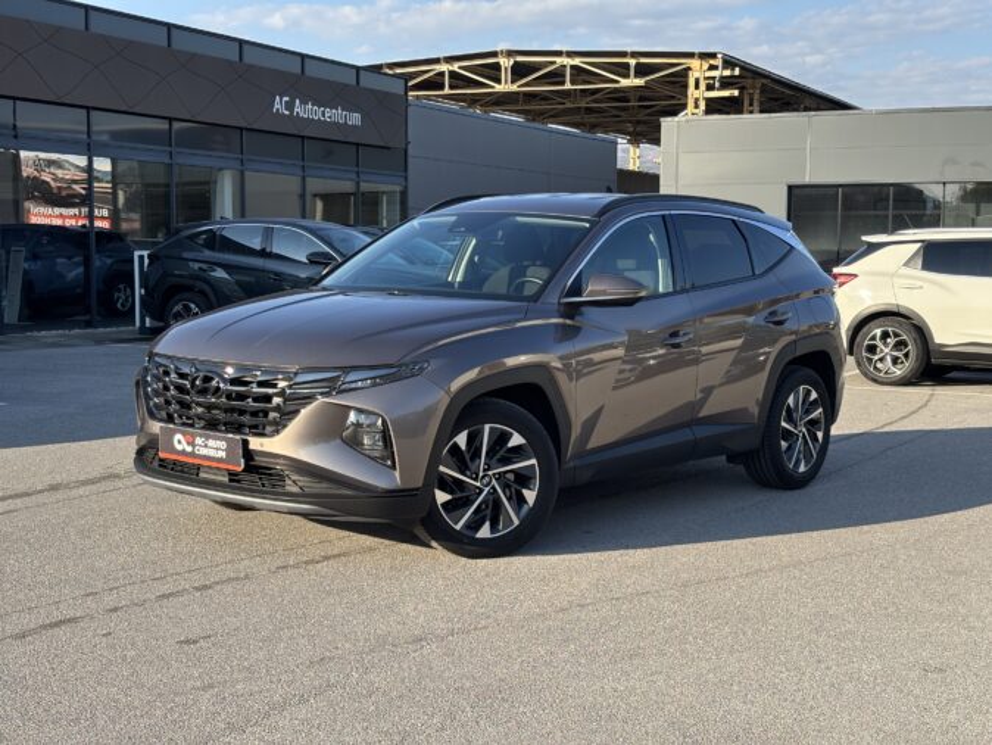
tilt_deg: -5.8
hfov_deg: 36.8
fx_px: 1491
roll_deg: -0.3
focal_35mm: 52
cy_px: 372
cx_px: 496
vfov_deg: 28.1
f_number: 1.6
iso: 32
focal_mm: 5.96
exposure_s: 1/1279
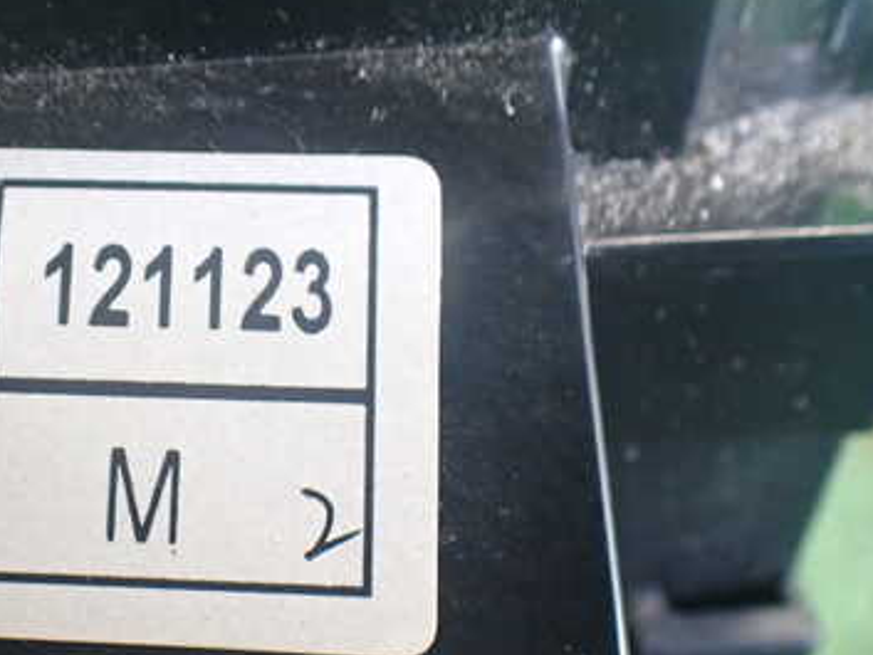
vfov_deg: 28.6
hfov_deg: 36.2
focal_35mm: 51
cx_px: 176
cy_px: 366
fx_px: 1287
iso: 800
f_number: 2.3
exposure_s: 1/80
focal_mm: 5.4
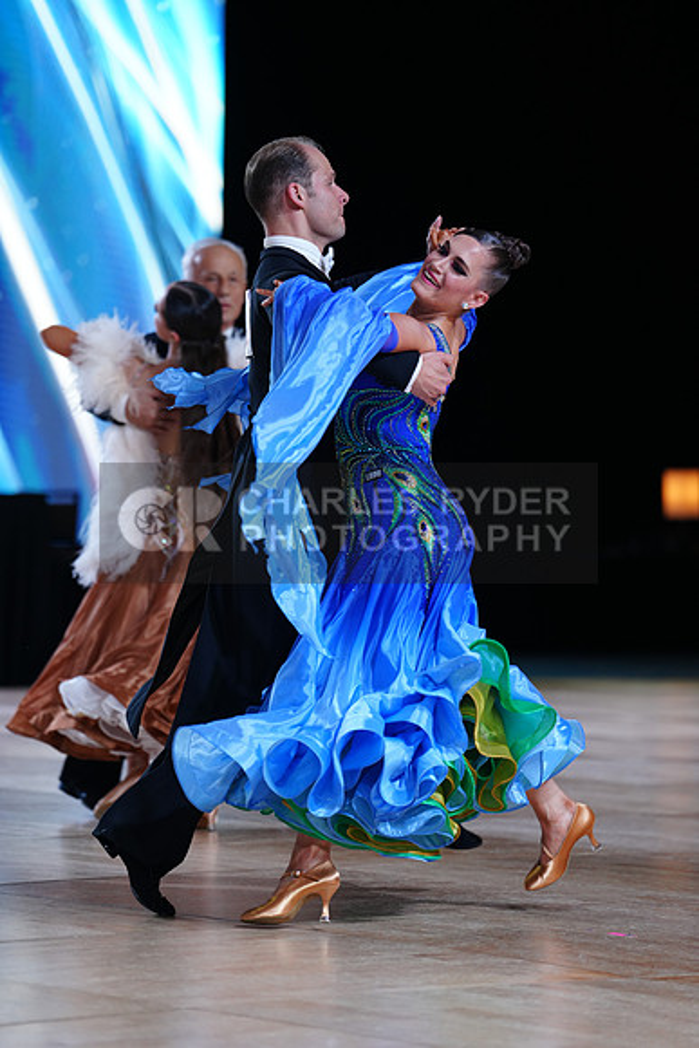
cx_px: 350
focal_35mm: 145
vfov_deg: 14.2
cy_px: 524
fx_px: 4220
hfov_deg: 9.5
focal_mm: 145
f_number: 2.8
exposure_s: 1/500
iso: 640
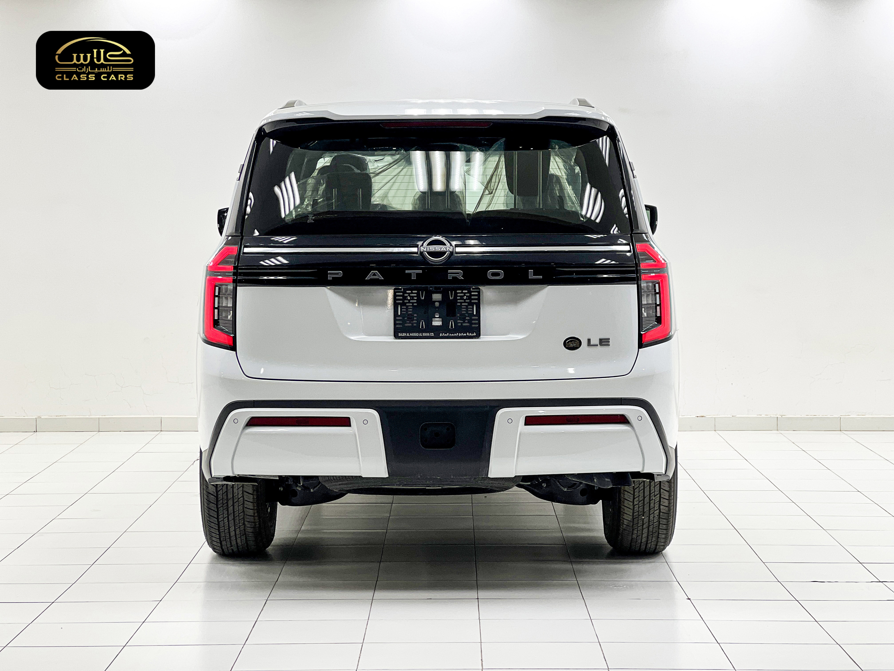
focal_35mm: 77
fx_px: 1989
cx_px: 447
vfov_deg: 19.1
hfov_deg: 25.3
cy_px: 336
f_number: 2.8
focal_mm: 9
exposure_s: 1/120
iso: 40
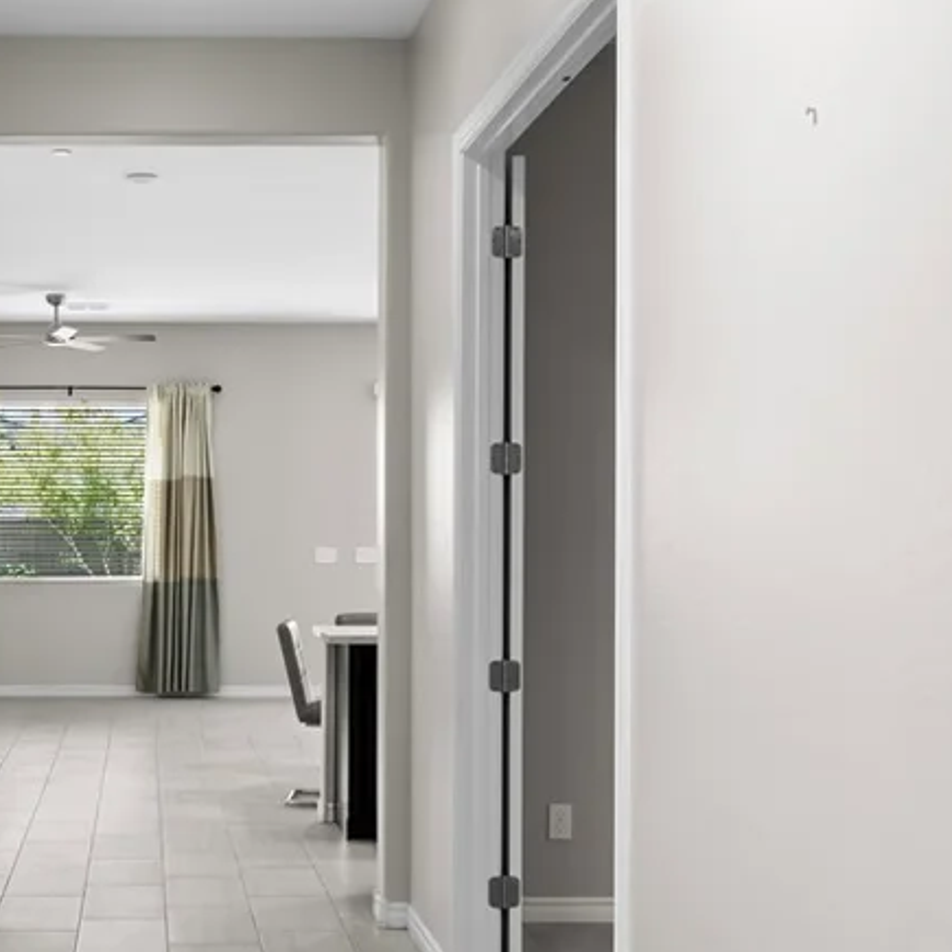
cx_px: 144
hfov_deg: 27.8
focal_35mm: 60
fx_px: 1867
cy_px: 546
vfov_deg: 28.6
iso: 400
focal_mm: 20
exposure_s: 1/8
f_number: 8
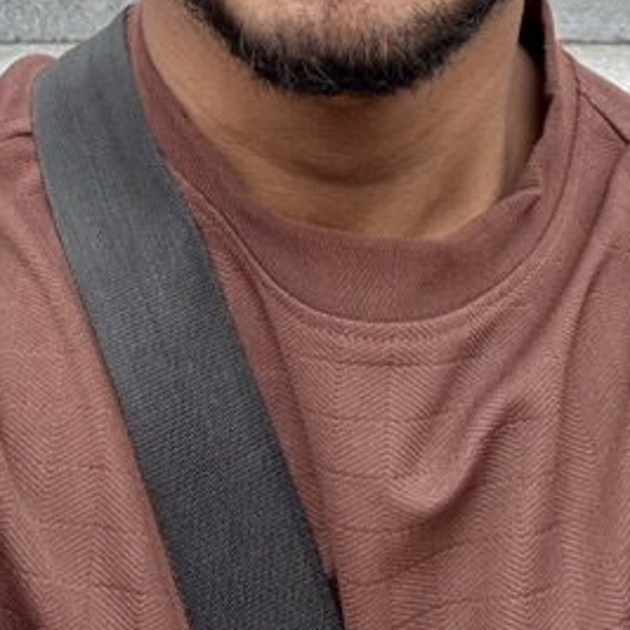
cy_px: -467
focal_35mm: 78
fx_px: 1606
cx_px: 354
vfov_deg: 18.1
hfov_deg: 22.2
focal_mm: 2.69
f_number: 1.9
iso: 25
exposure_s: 1/285
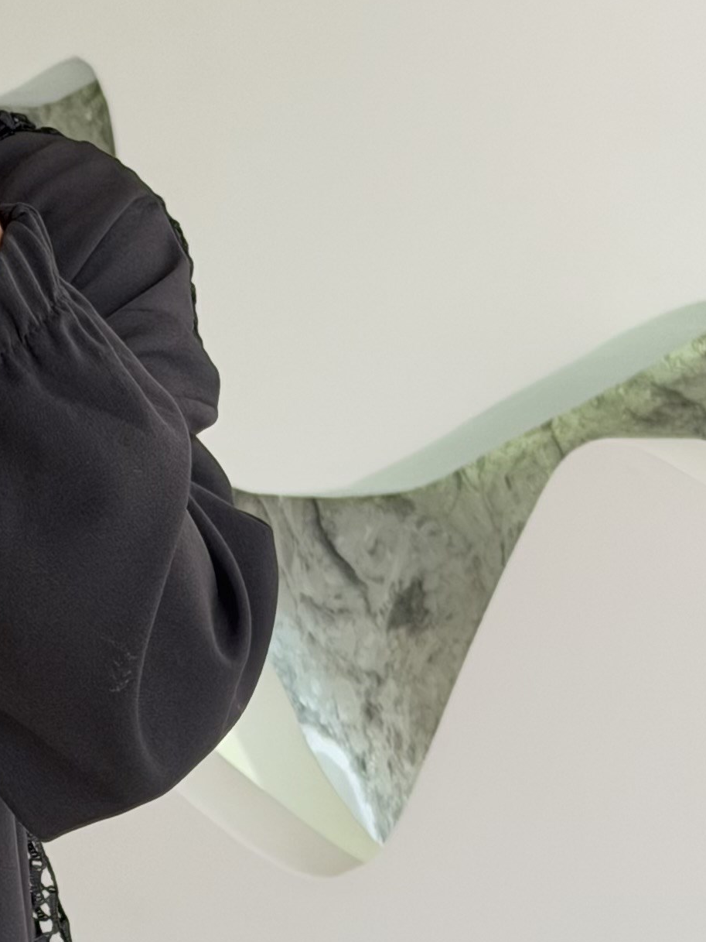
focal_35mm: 159
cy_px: 623
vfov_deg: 12.4
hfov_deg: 9.1
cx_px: -287
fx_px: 4323
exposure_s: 1/193
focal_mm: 6.76
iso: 64
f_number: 1.78
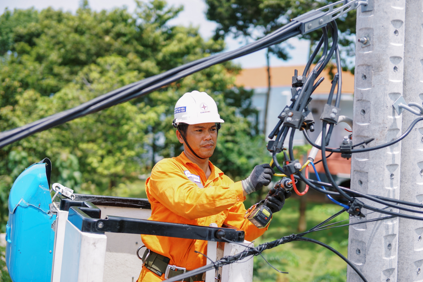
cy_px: 140
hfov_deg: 38.9
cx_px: 210
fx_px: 599
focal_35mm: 51
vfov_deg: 26.5
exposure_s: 1/1600
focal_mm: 50
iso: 125
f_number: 2.2
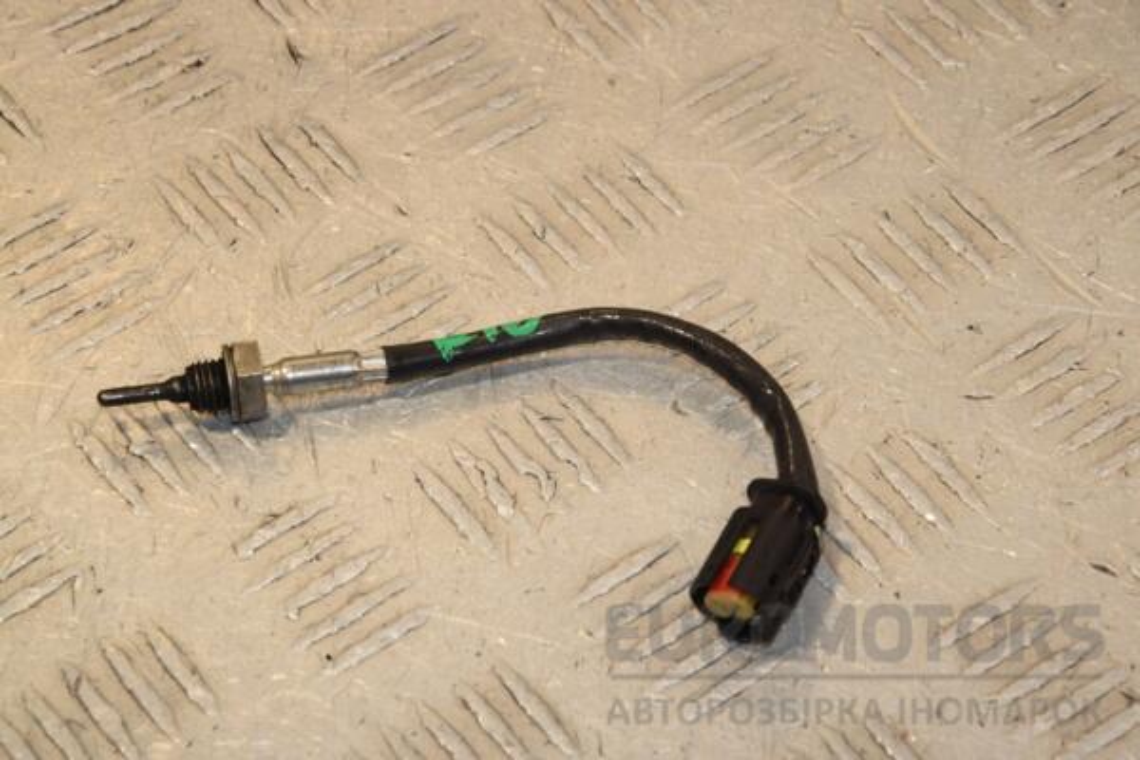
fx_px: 4655
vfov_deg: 9.3
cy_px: 380
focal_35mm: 147
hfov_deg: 14.0
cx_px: 570
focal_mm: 98
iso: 800
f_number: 10
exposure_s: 1/200
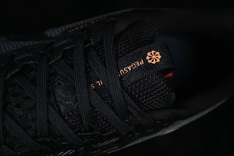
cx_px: 117
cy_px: 78
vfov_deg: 18.2
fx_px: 487
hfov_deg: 27.0
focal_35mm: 75
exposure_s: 1/50
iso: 160
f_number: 6.3
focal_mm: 50
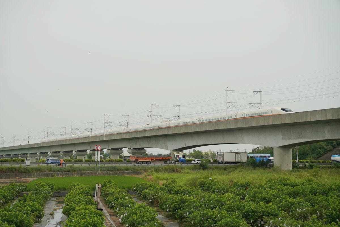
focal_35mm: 75
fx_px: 708
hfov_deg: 27.0
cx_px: 170
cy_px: 114
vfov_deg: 18.2
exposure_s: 1/320
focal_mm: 75
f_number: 5.6
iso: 100
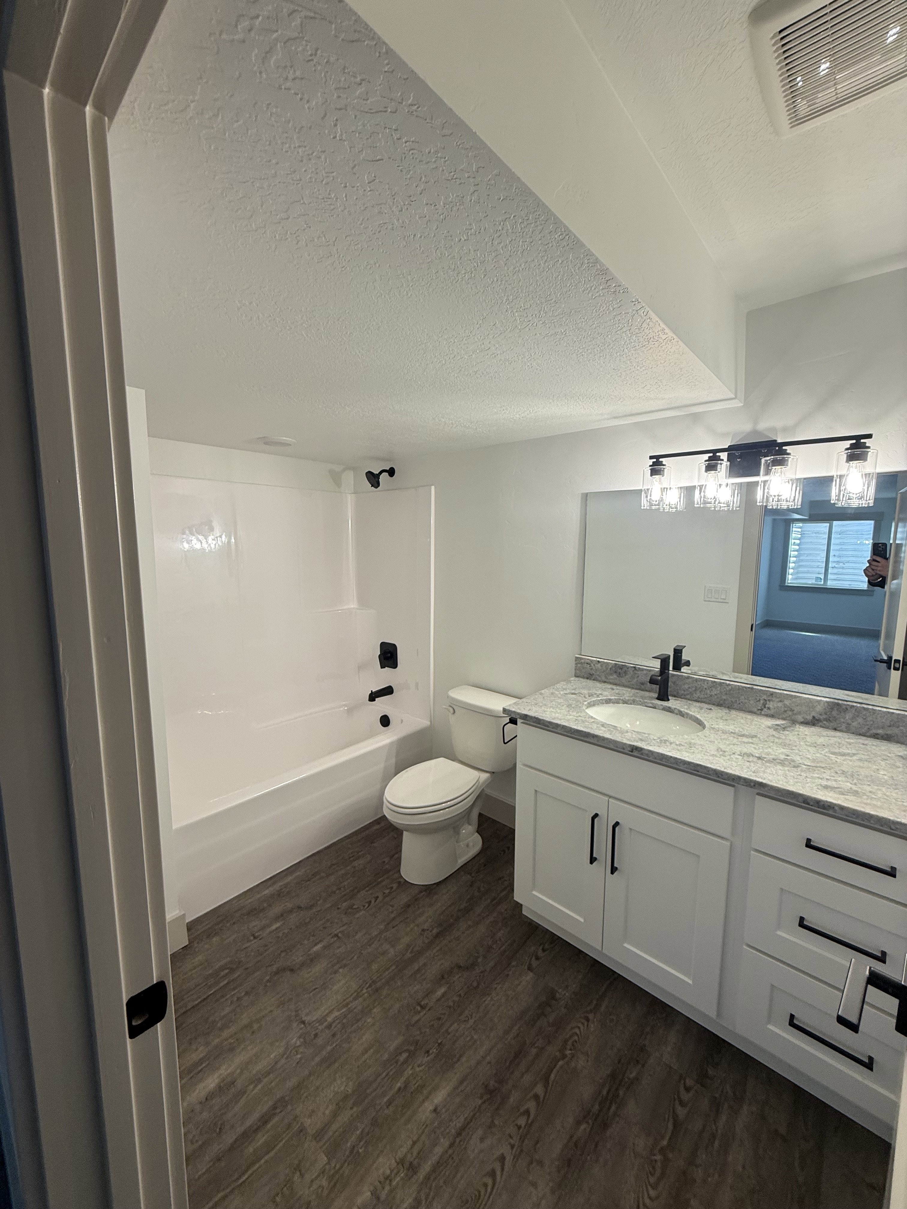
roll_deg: +0.1
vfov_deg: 102.1
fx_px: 489
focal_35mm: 14
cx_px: 454
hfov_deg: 85.7
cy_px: 604
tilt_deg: -7.2
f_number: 2.2
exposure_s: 1/120
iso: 100
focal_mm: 2.22
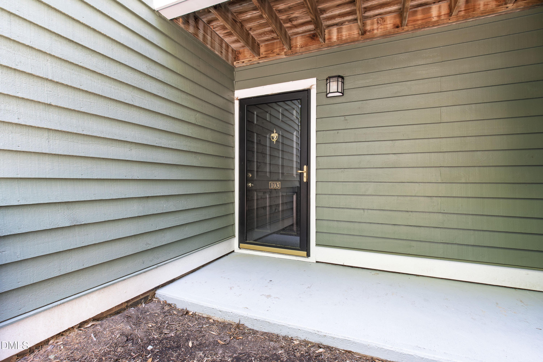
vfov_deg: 77.3
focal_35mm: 15
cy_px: 181
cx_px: 272
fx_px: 226
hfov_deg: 100.4
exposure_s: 1/1.67
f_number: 8
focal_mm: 10
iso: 100
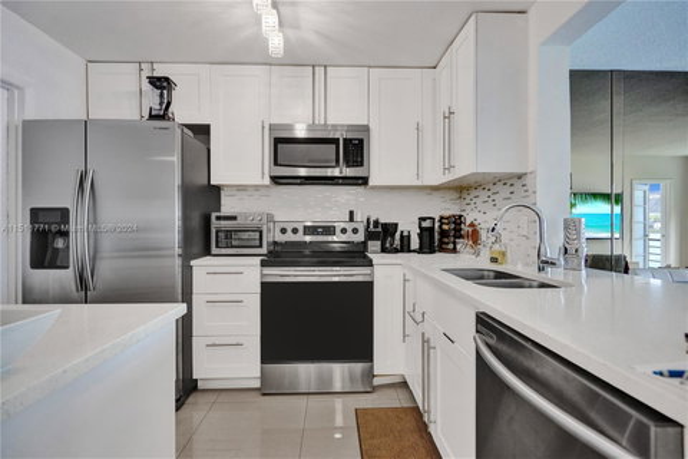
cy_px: 230
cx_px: 344
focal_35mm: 16
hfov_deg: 96.7
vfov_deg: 73.7
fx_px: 306
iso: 1600
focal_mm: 16
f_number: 4
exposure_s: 1/320
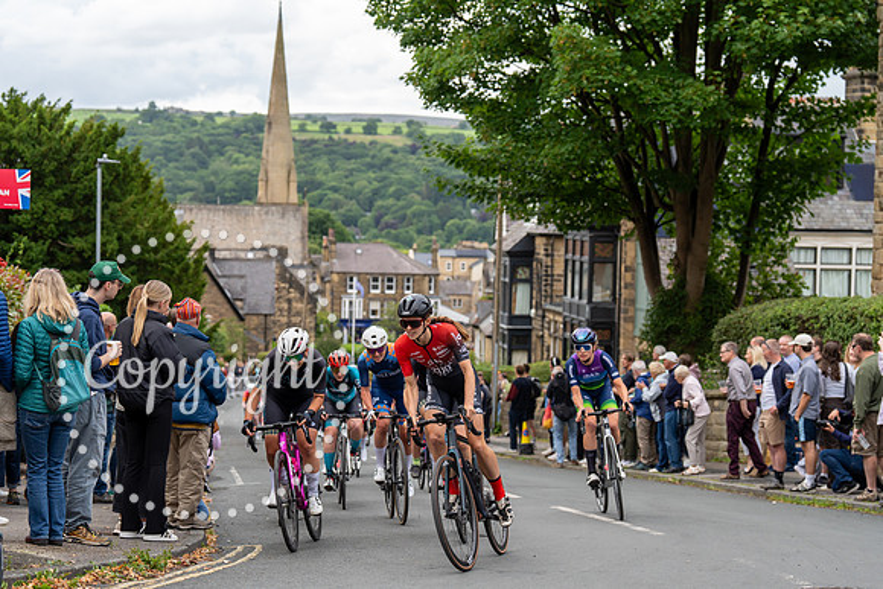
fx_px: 1717
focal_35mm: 70
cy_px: 294
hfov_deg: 28.8
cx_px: 442
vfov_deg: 19.5
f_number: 3.5
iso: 500
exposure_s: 1/500
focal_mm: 70
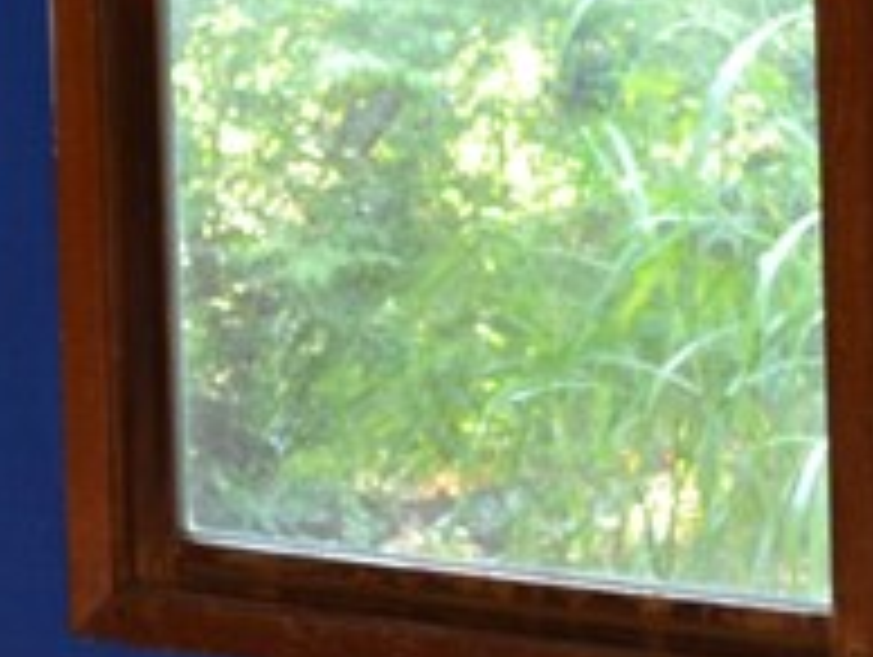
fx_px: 3661
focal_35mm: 145
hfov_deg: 13.2
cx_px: -234
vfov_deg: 10.0
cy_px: -297
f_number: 3.5
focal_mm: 18
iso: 560
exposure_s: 1/60
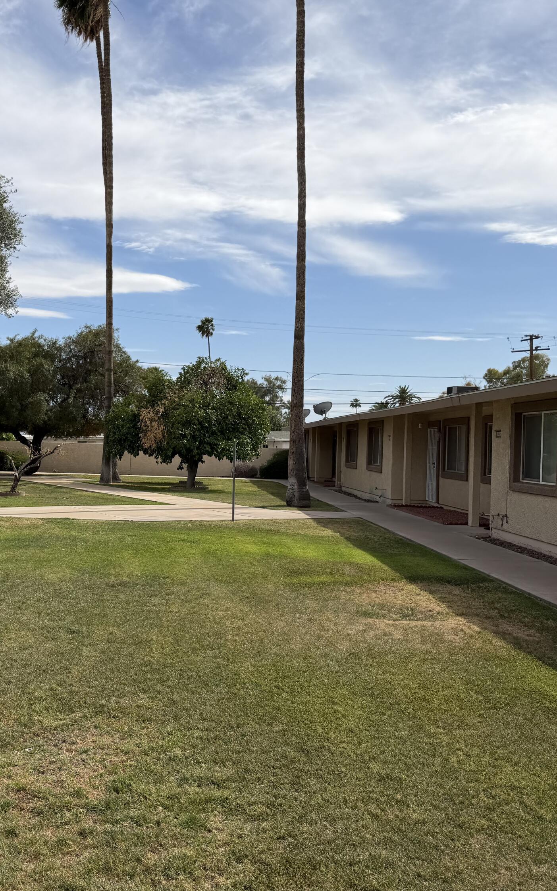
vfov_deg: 56.7
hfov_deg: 35.3
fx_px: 826
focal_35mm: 34
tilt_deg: +2.9
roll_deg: -2.9
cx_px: 68
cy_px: 445
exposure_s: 1/6173
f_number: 1.78
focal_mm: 6.76
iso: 80
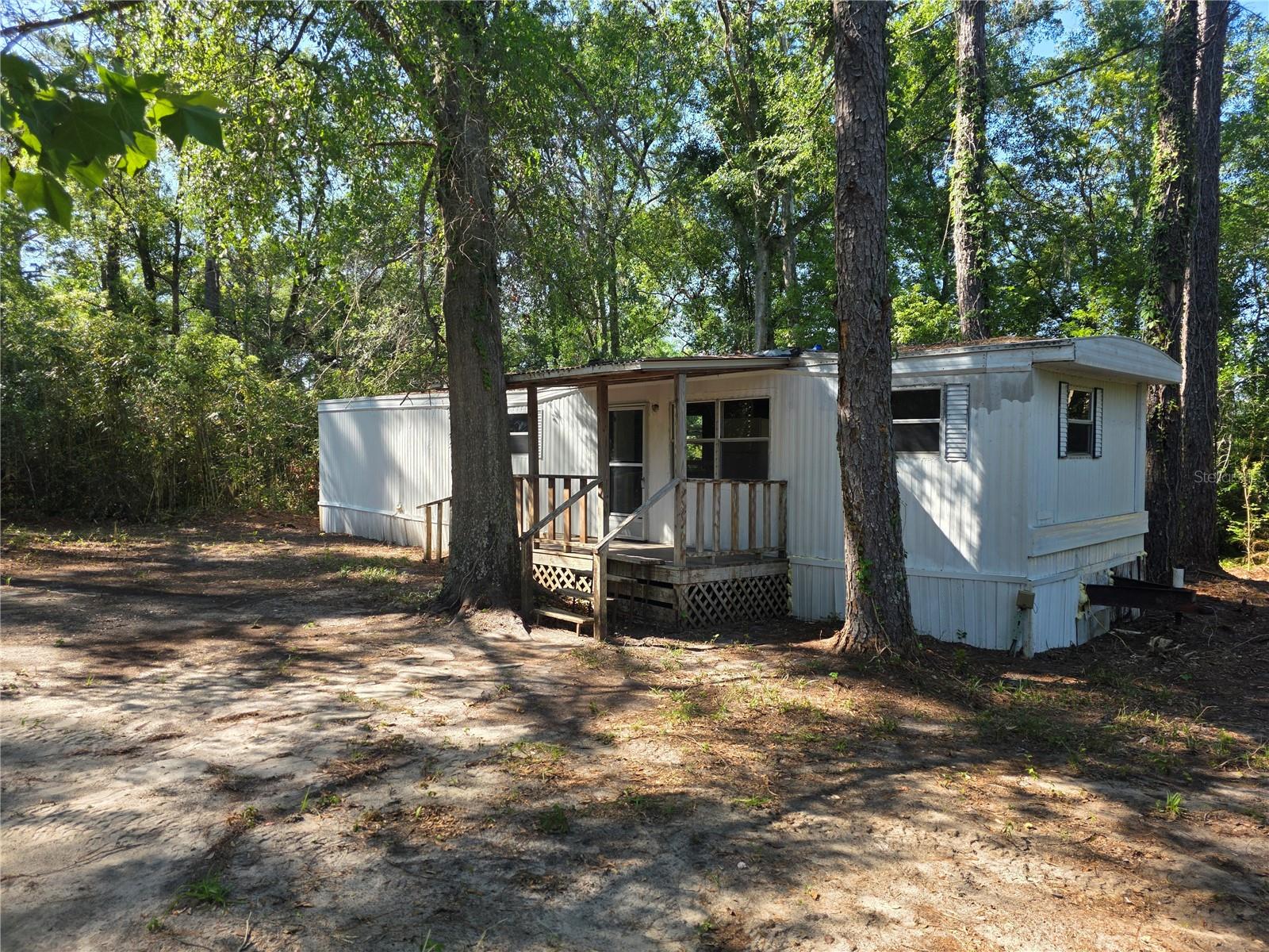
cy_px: 476
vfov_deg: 58.9
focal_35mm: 23
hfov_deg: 73.9
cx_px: 634
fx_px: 843
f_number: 1.7
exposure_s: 1/359
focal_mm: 6.3
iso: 32
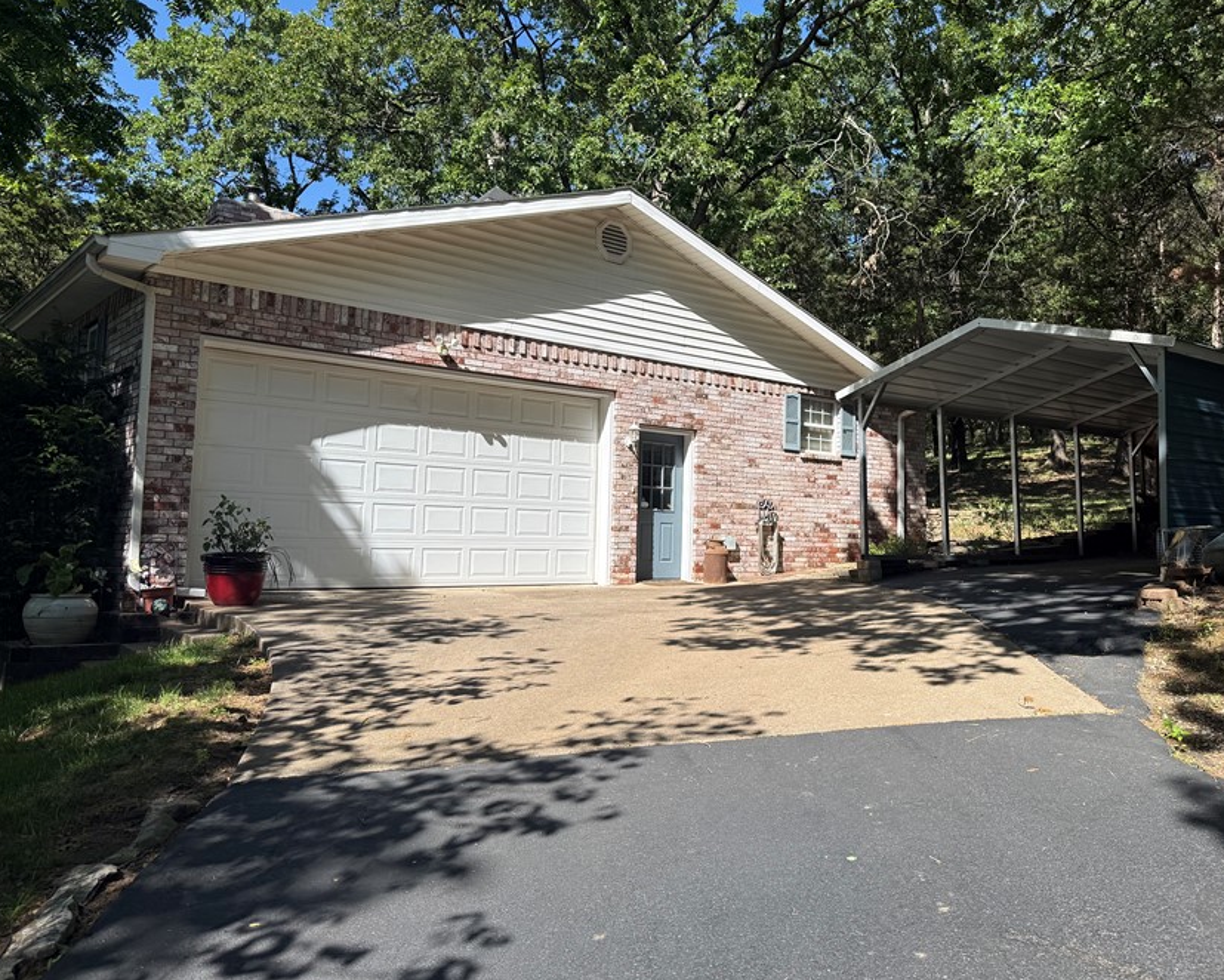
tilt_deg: +5.7
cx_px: 747
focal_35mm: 29
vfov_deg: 49.9
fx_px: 1051
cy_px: 441
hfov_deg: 59.8
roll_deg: -1.1
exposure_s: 1/2611
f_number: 1.78
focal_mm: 6.76
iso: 80
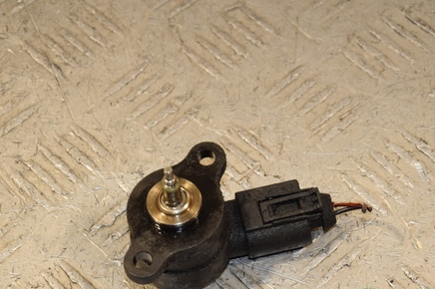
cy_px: 203
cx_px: 234
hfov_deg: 13.3
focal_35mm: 154
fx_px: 1859
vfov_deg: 8.9
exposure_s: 1/200
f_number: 7.1
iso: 800
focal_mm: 70
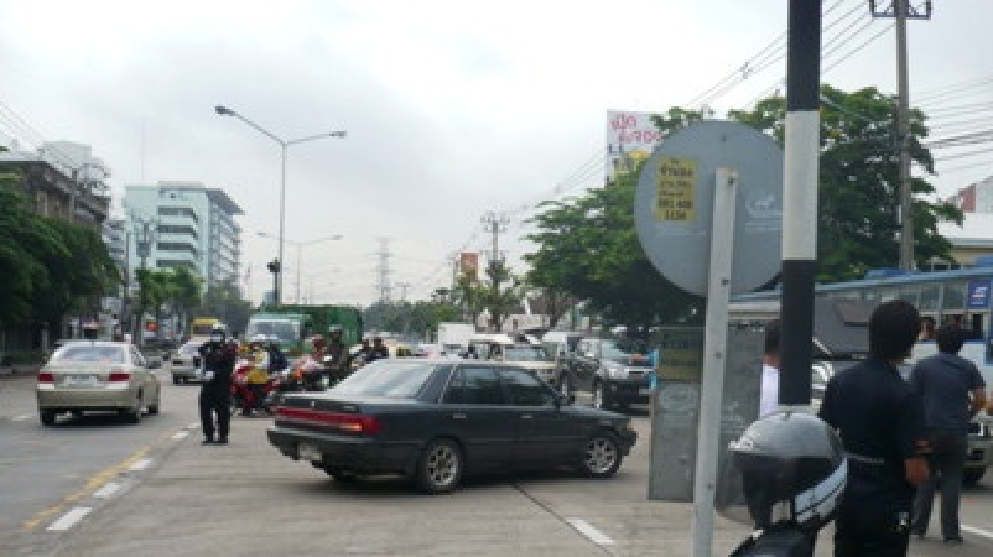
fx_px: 1026
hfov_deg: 51.6
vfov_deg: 30.3
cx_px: 500
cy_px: 343
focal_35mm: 39
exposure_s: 1/640
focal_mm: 5.8
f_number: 2.8
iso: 100
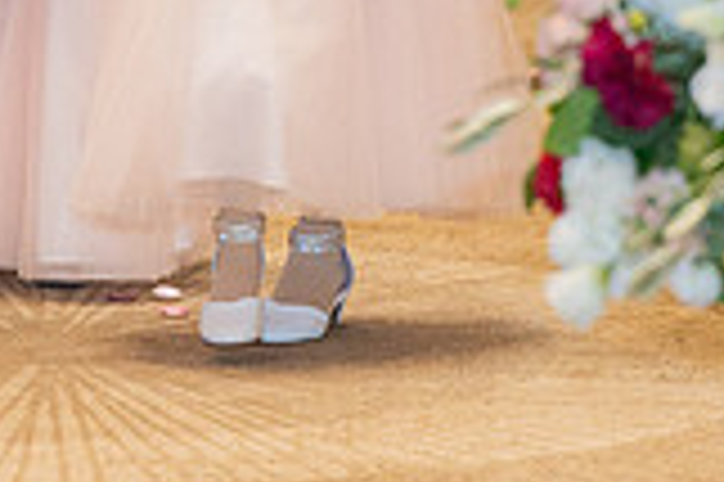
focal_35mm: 494
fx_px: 9925
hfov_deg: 4.2
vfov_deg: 2.8
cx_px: -4
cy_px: -211
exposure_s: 1/160
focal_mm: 120
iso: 1250
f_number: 3.2
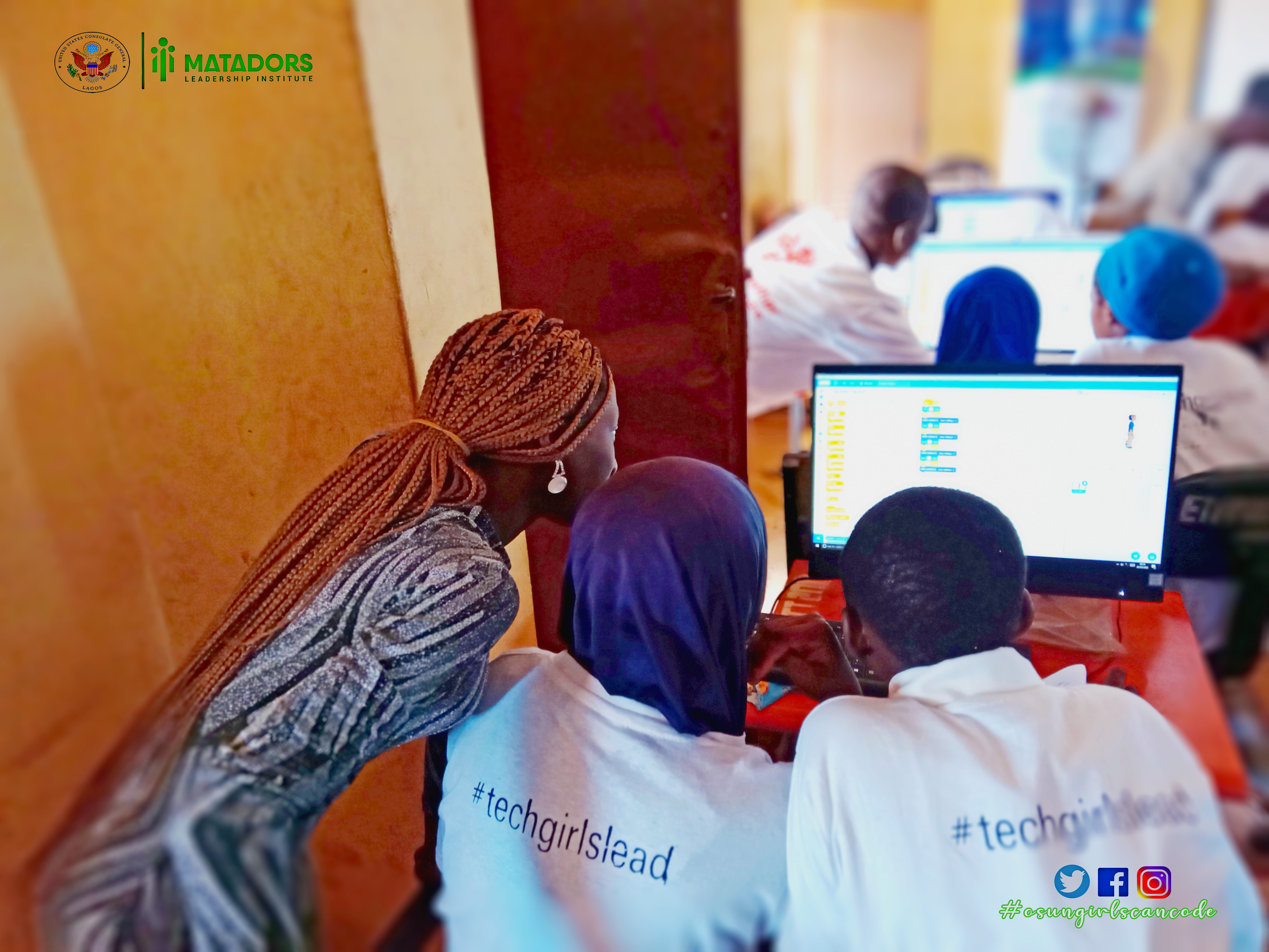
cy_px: 476
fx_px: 1026
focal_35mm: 28
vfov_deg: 49.7
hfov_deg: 63.4
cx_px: 634
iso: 207
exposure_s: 1/33.3
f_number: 2.8
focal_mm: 3.42
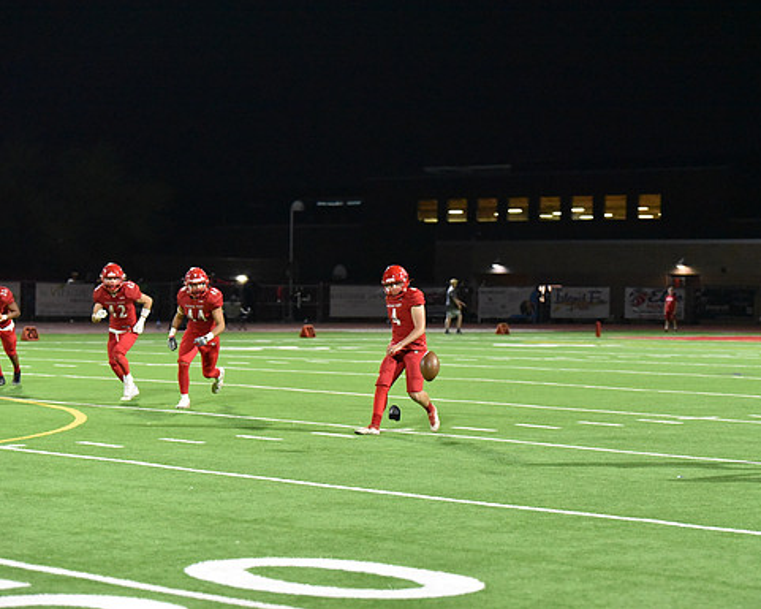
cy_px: 304
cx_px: 434
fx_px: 2501
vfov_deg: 13.9
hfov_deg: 17.3
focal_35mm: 111
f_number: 2.8
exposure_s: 1/1000
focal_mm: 98
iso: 12800
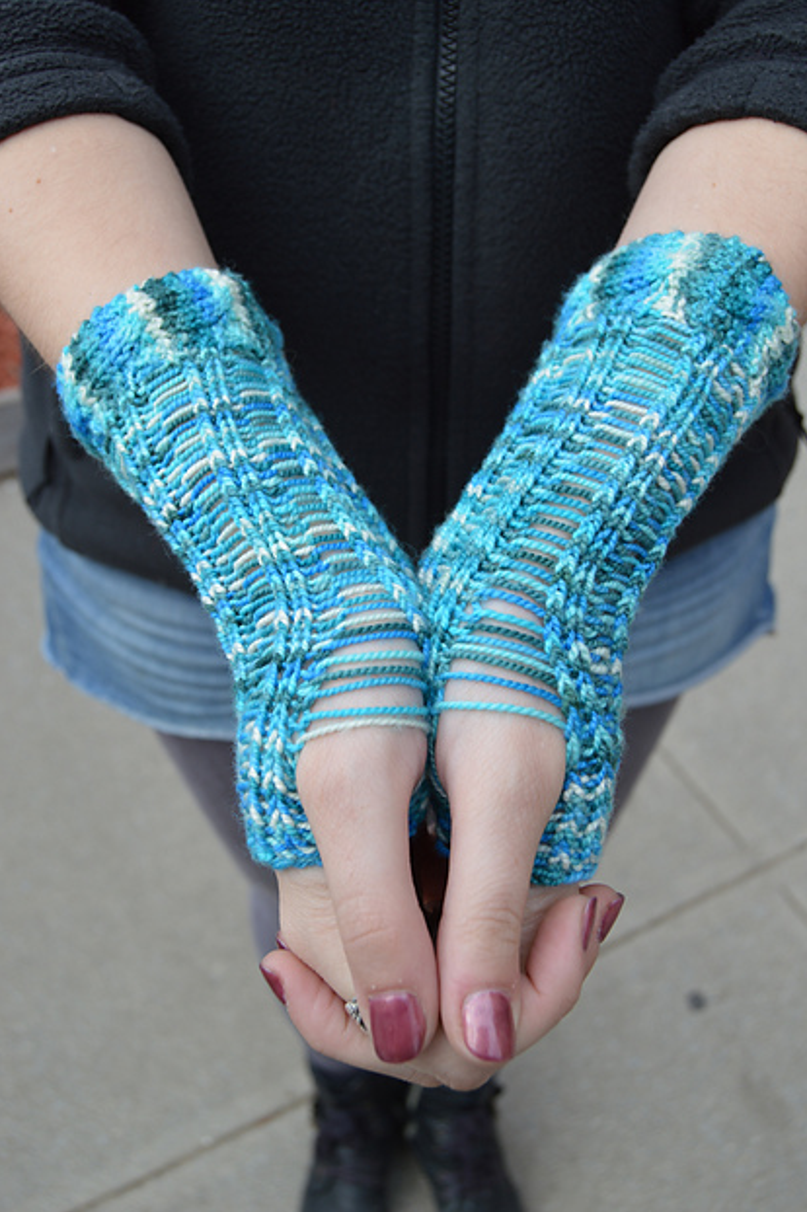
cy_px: 604
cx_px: 411
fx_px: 1195
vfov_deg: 53.8
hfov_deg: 37.3
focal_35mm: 36
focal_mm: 23
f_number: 5.6
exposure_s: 1/125
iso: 100
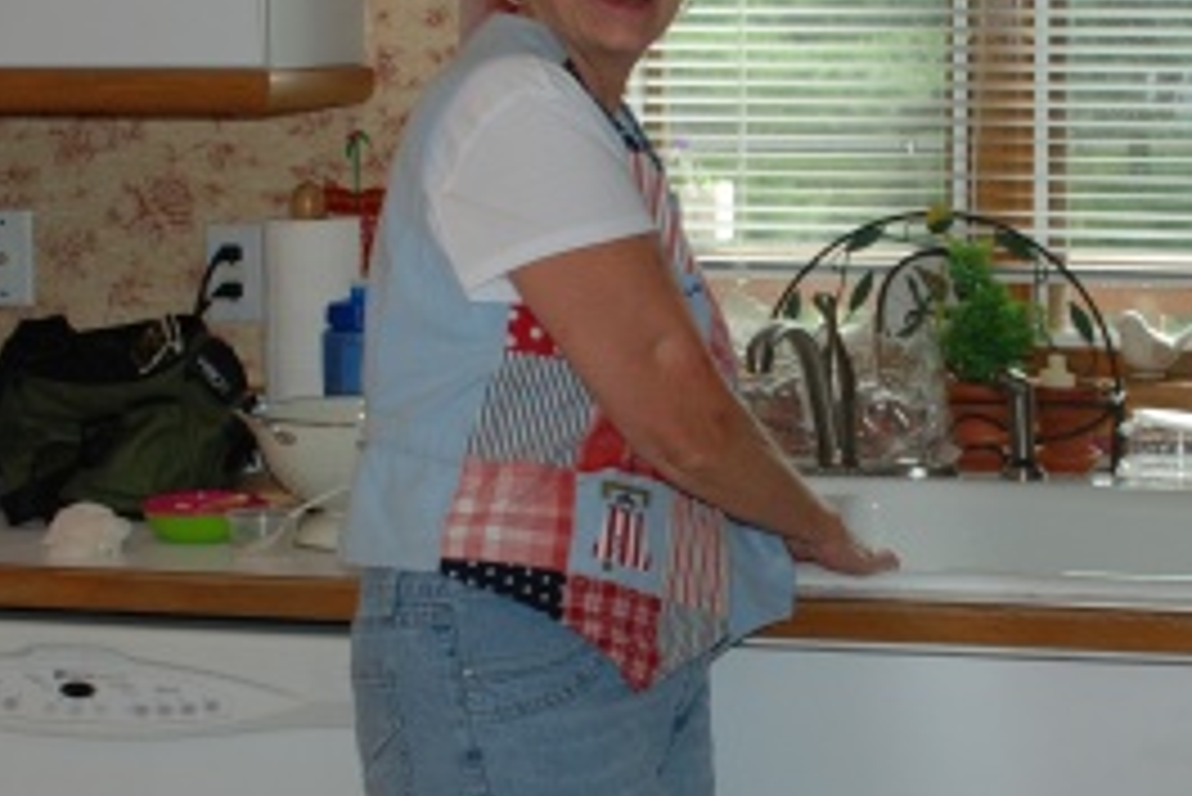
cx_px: 783
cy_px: 373
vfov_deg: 15.7
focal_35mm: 87
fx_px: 2882
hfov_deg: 23.3
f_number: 4
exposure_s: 1/60
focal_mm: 24
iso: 200
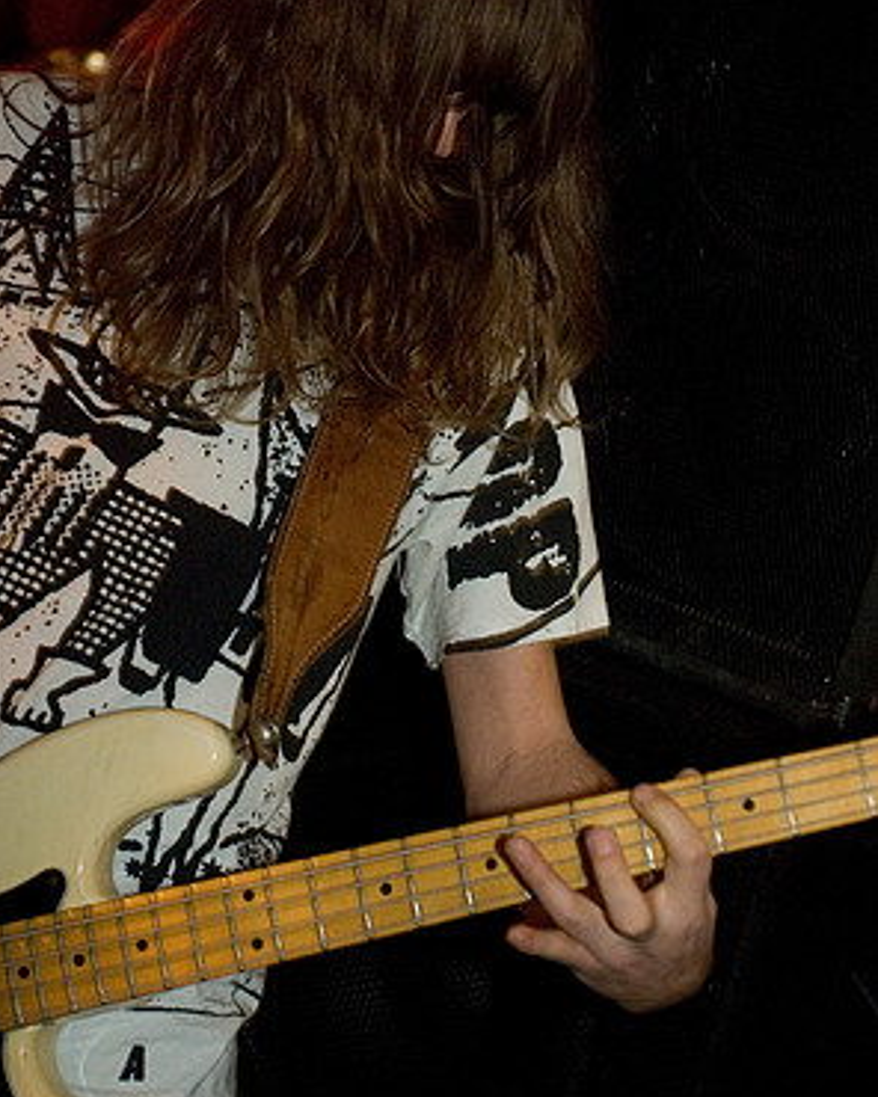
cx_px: 438
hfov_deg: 17.3
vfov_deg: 21.5
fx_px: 2891
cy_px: 513
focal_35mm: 89
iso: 1600
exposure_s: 1/25
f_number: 2.8
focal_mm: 52
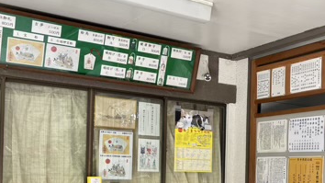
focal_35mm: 56
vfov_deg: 21.0
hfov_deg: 36.6
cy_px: 164
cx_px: 230
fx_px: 483
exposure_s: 1/121
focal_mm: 5.96
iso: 80
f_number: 1.6
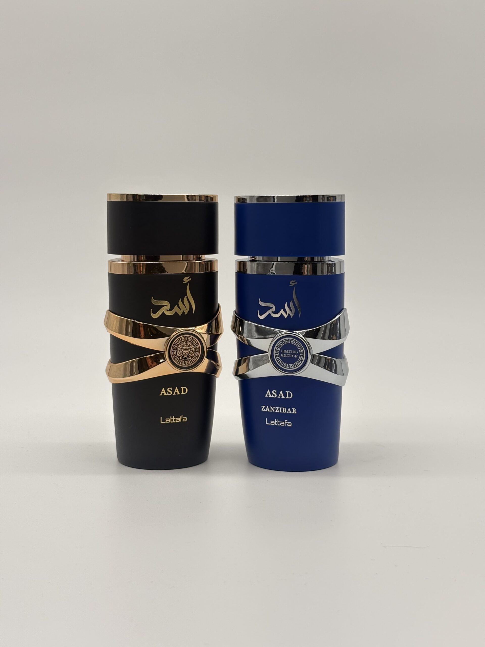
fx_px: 971
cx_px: 242
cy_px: 324
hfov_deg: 28.0
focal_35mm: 52
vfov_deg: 36.8
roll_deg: +1.2
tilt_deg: -7.1
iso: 50
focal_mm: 5.96
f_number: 1.6
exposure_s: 1/388
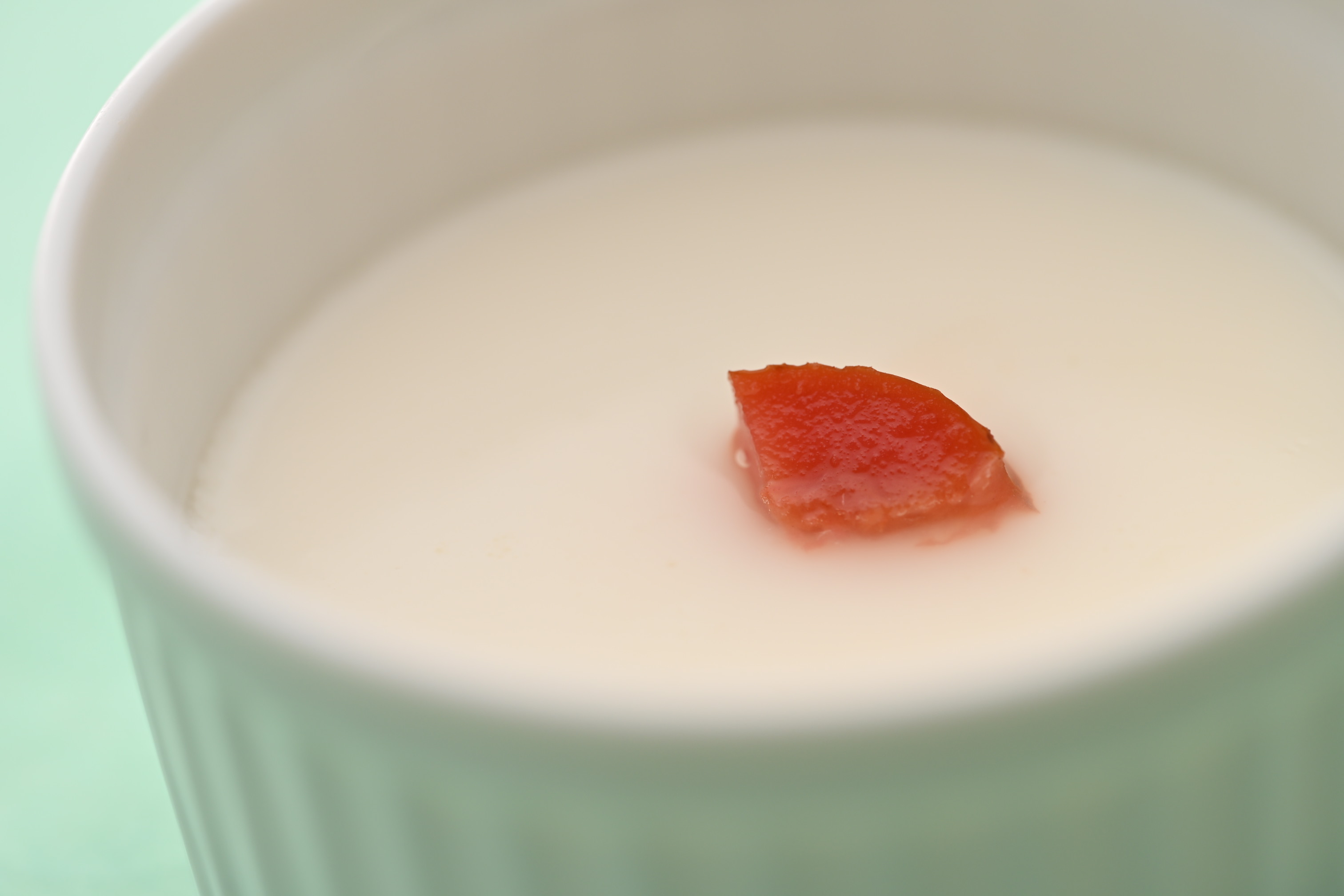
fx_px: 3920
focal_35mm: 105
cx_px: 672
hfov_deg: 19.5
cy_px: 448
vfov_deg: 13.0
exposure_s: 1/160
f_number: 5.6
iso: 160
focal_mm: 105
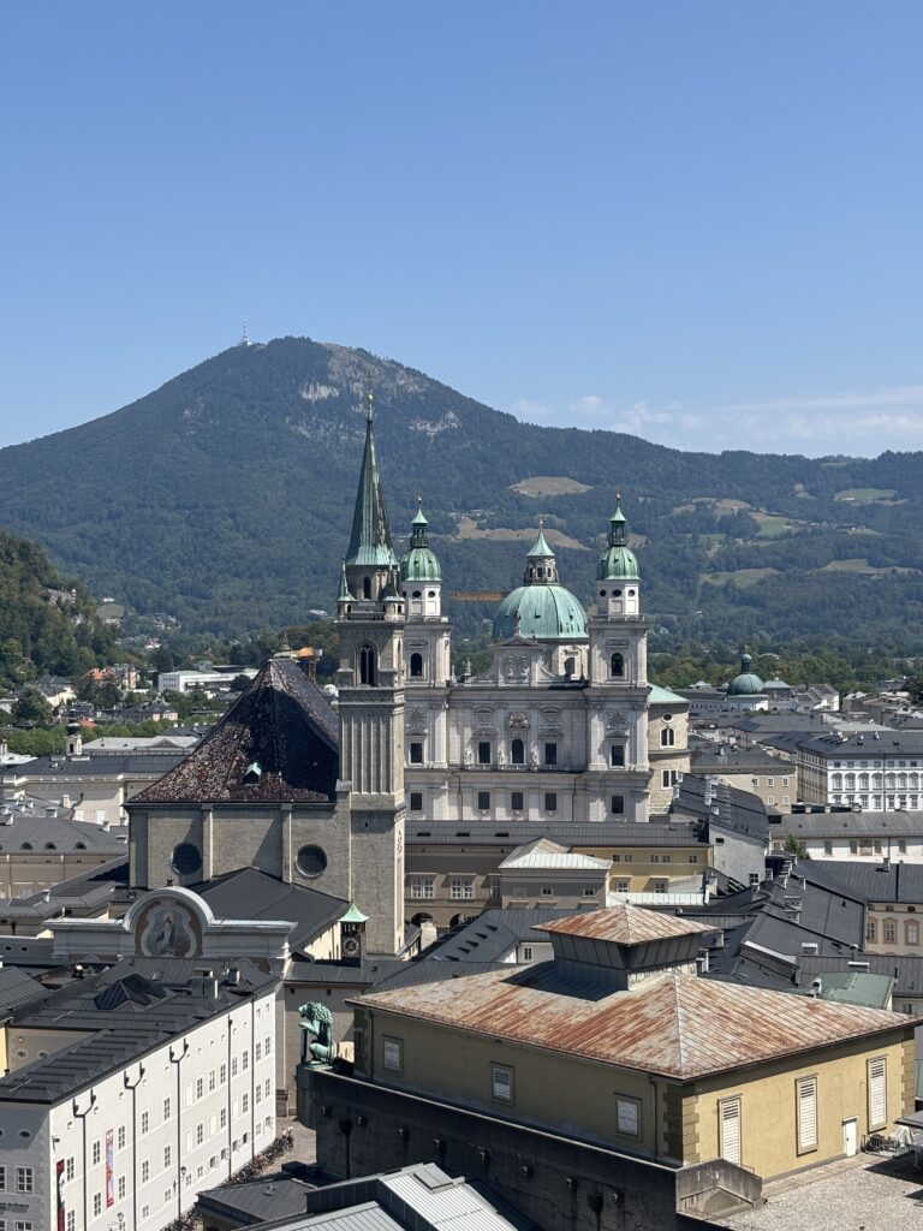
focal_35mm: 52
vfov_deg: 36.8
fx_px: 1849
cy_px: 616
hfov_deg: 28.0
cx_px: 462
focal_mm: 5.96
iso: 40
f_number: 1.6
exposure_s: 1/2710
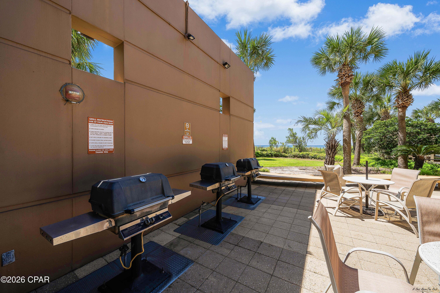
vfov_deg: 85.4
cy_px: 146
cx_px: 220
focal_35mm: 13
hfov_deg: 108.3
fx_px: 159
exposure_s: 1/125
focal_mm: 13
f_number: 8
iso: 100
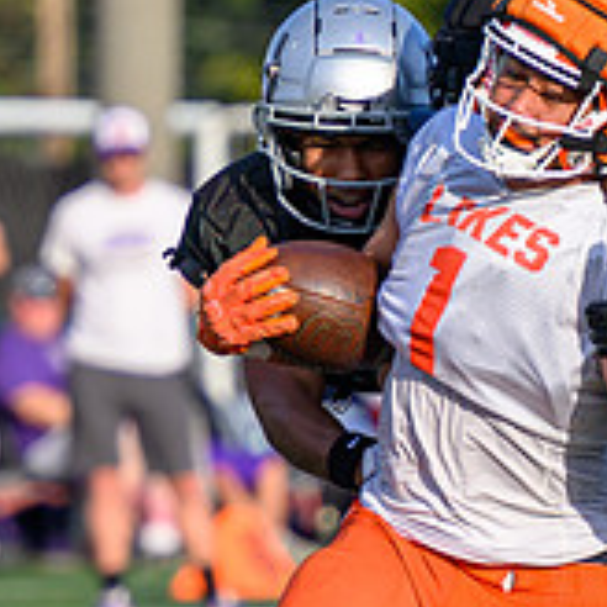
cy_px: 347
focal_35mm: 946
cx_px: 393
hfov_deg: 1.9
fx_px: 18768
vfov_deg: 1.9
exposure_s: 1/2000
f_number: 4
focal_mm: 200
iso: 280
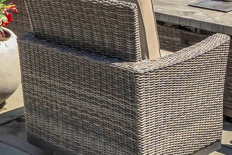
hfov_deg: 17.6
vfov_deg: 11.9
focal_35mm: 104
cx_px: -114
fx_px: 670
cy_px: -145
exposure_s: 1/1600
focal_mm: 17.5
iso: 1600
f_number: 7.1
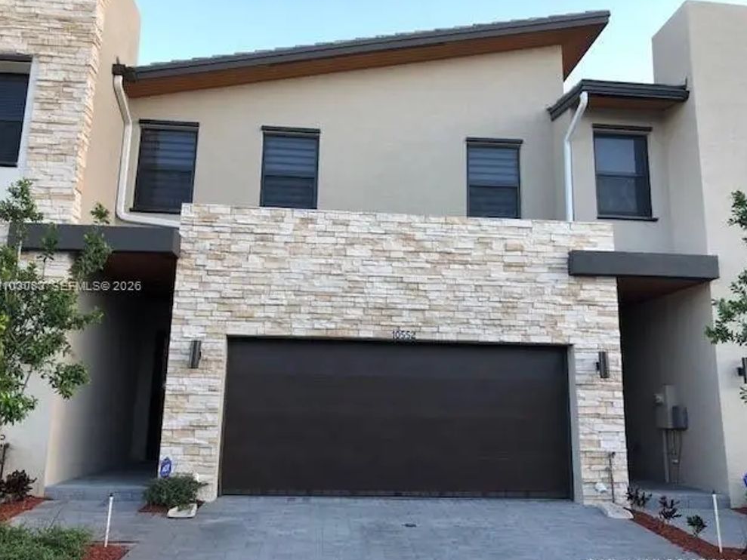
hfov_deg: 61.6
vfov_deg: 48.2
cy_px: 286
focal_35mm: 29
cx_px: 363
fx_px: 626
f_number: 1.8
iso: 20
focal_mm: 4
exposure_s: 1/165
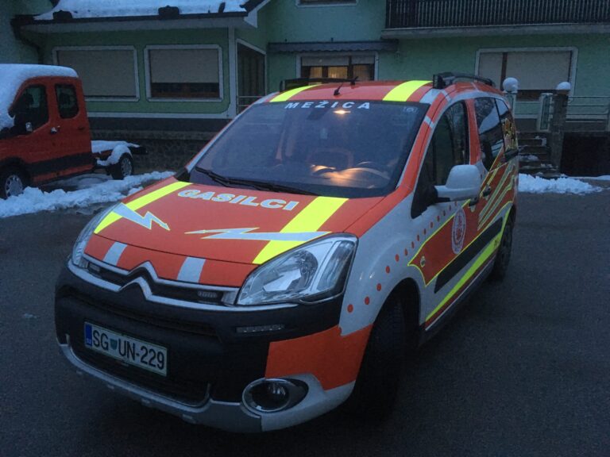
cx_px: 305
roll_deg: -0.1
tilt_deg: -11.6
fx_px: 511
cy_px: 228
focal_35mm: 29
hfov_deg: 61.7
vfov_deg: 48.2
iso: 500
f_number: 2.2
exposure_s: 1/17
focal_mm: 4.15
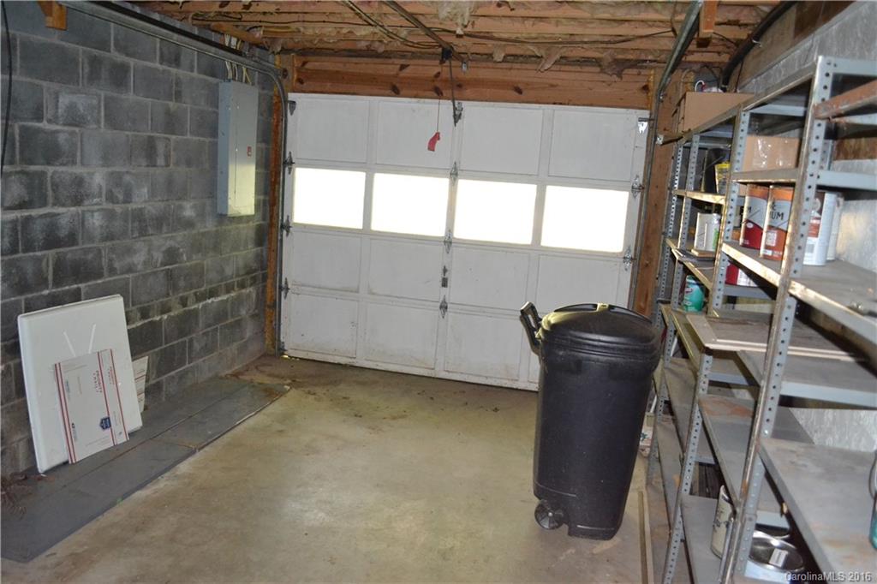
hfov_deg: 67.4
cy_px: 292
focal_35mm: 27
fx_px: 658
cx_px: 438
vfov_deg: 47.9
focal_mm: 18
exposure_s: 1/60
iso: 3200
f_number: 3.5
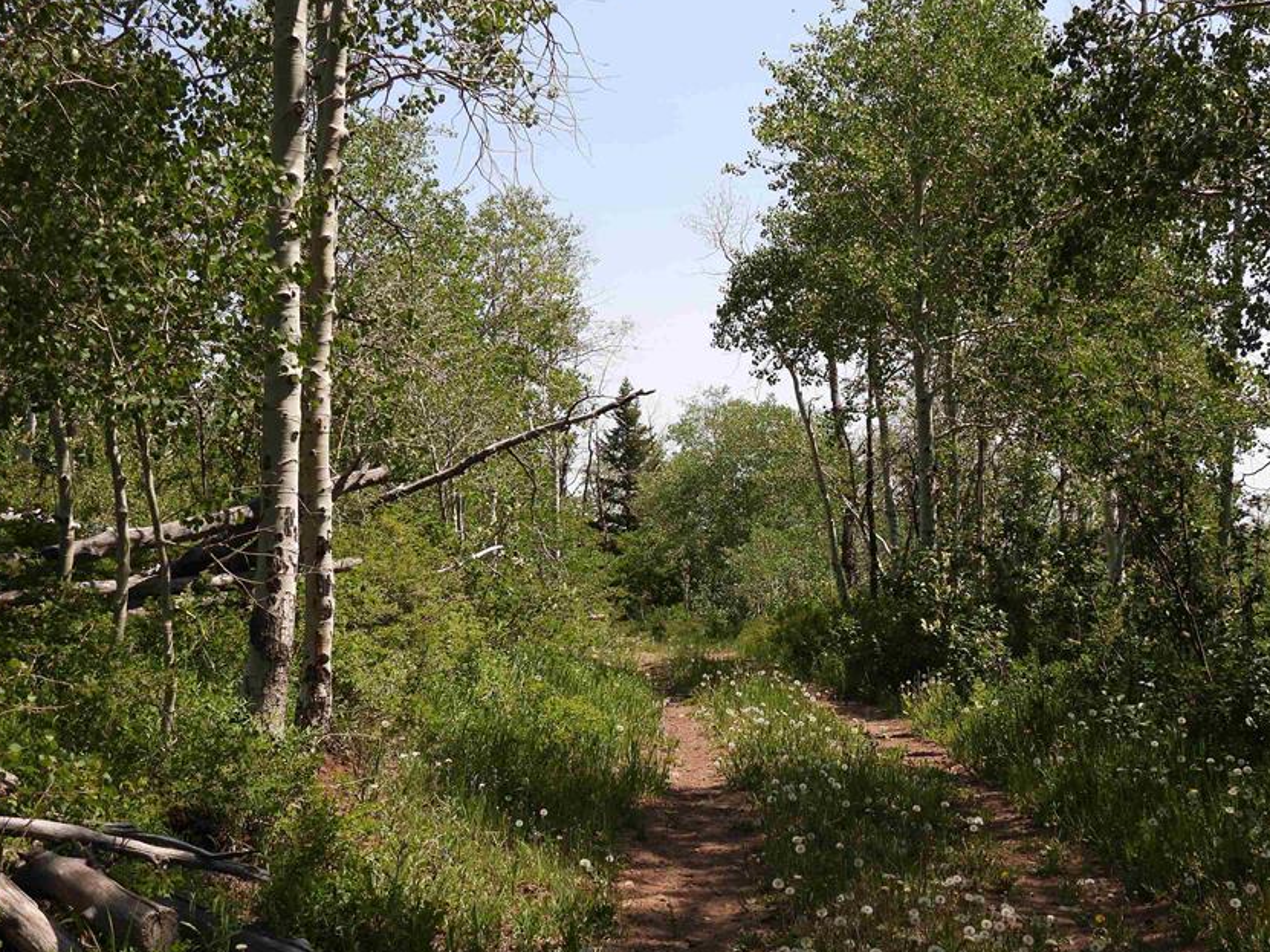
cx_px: 740
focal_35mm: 53
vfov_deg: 27.5
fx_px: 1944
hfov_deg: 36.1
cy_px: 547
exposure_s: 1/1000
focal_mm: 7.7
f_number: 3.2
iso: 100
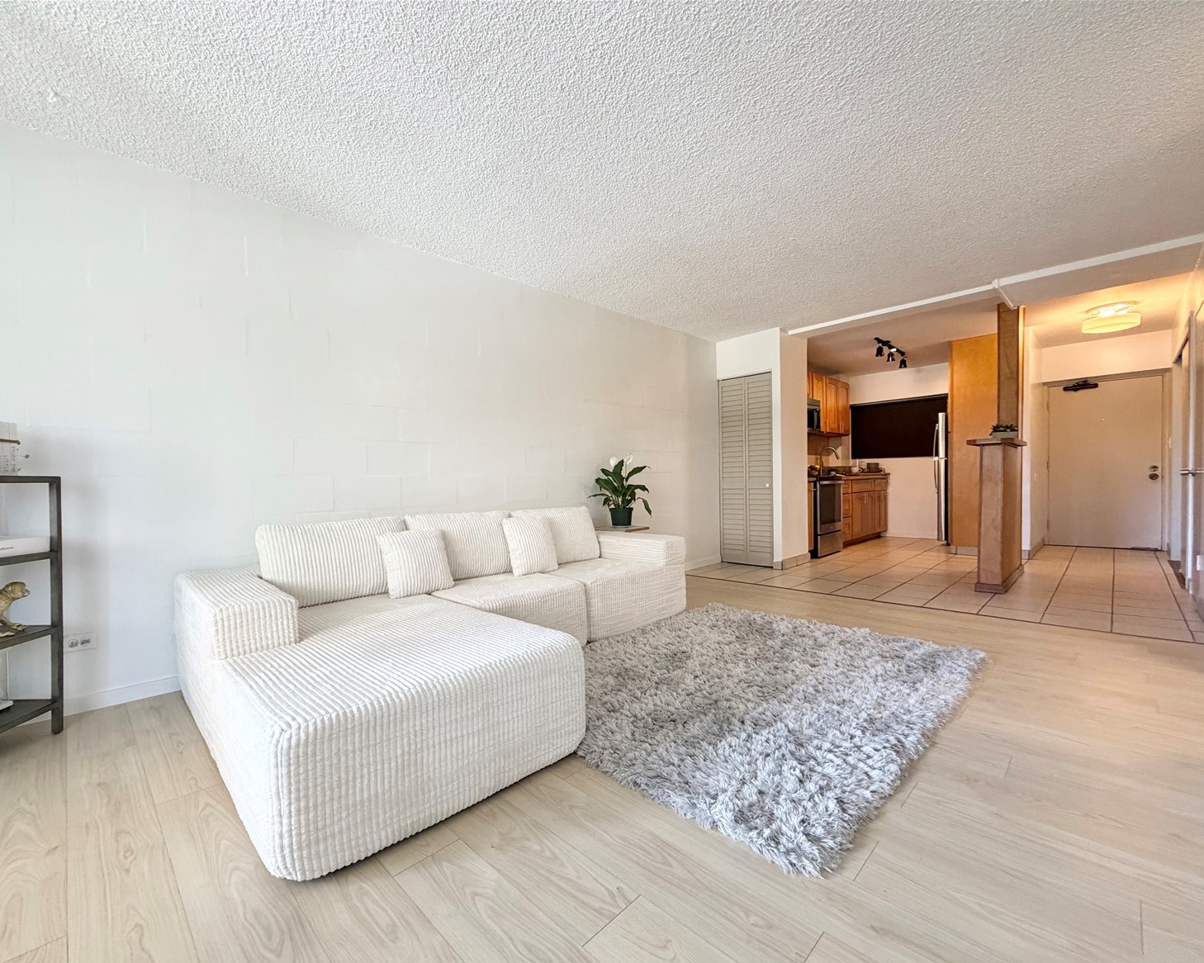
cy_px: 495
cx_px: 552
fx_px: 534
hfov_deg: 96.6
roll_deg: +1.1
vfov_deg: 84.0
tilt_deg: -0.7
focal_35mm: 15
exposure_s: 1/120
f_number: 2.2
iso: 250
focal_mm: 2.22
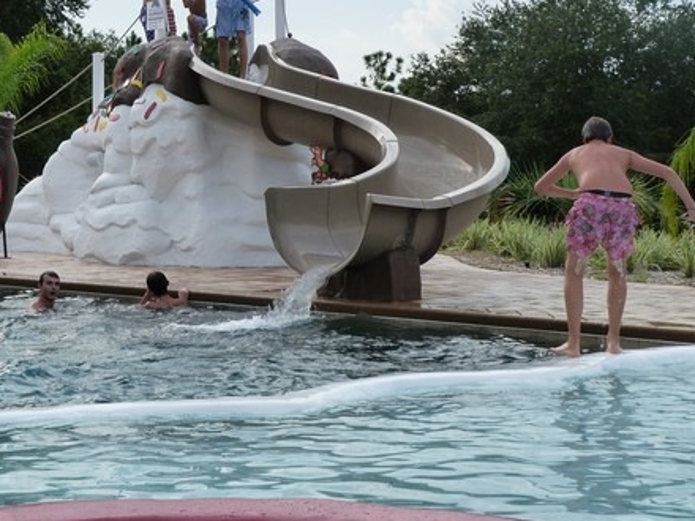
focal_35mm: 80
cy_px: 148
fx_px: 1606
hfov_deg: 24.2
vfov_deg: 18.3
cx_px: 193
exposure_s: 1/200
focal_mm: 10
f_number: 5
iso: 125
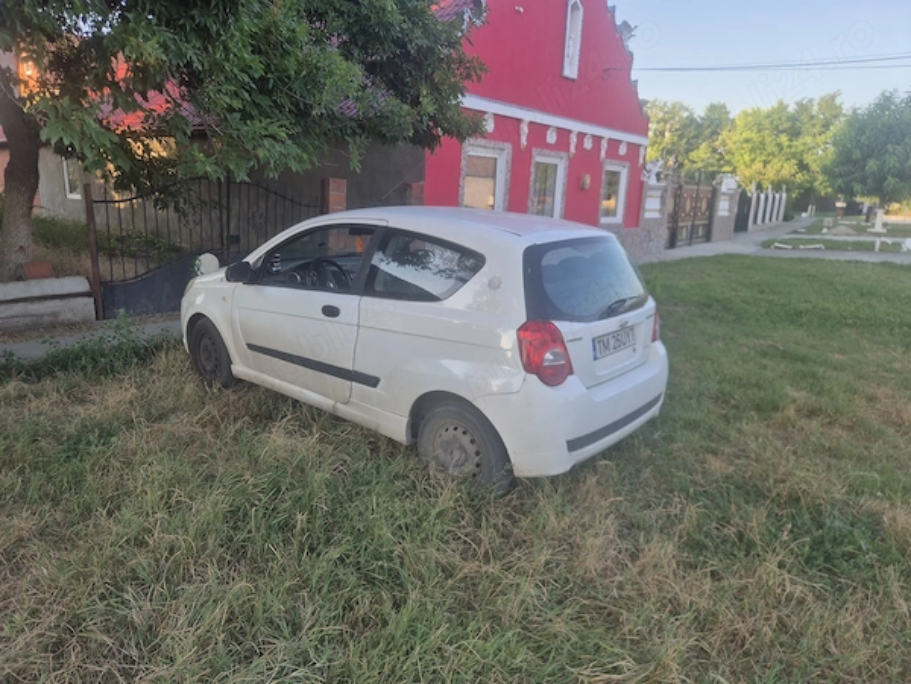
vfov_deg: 58.9
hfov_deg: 73.9
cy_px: 342
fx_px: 605
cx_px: 456
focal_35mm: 23
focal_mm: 5.4
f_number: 1.8
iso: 25
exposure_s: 1/304
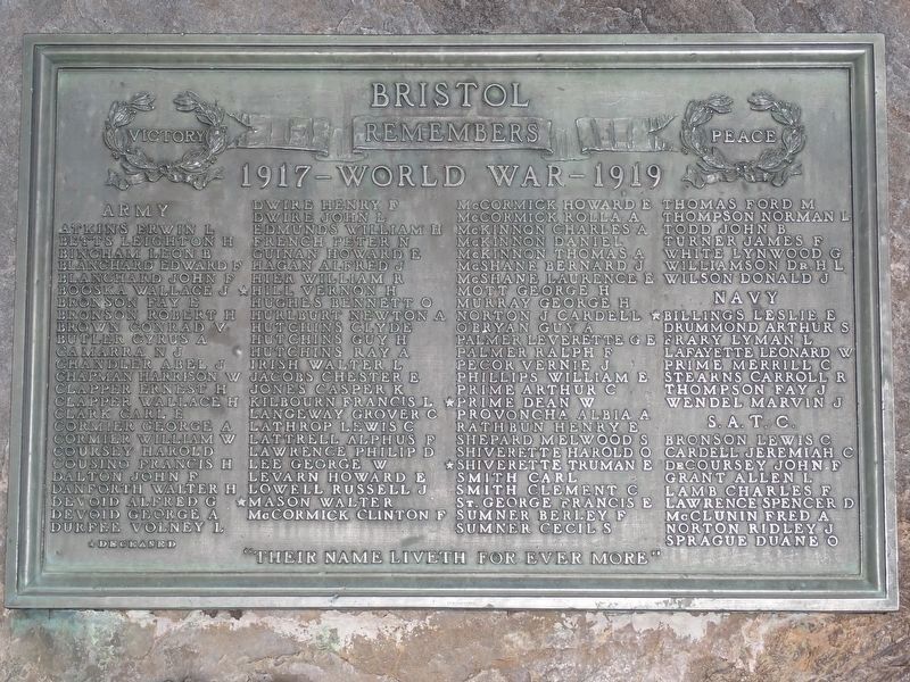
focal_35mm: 82
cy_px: 341
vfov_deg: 18.0
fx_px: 2156
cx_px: 455
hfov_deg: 23.8
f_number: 5.6
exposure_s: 1/500
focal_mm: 14.62
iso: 100
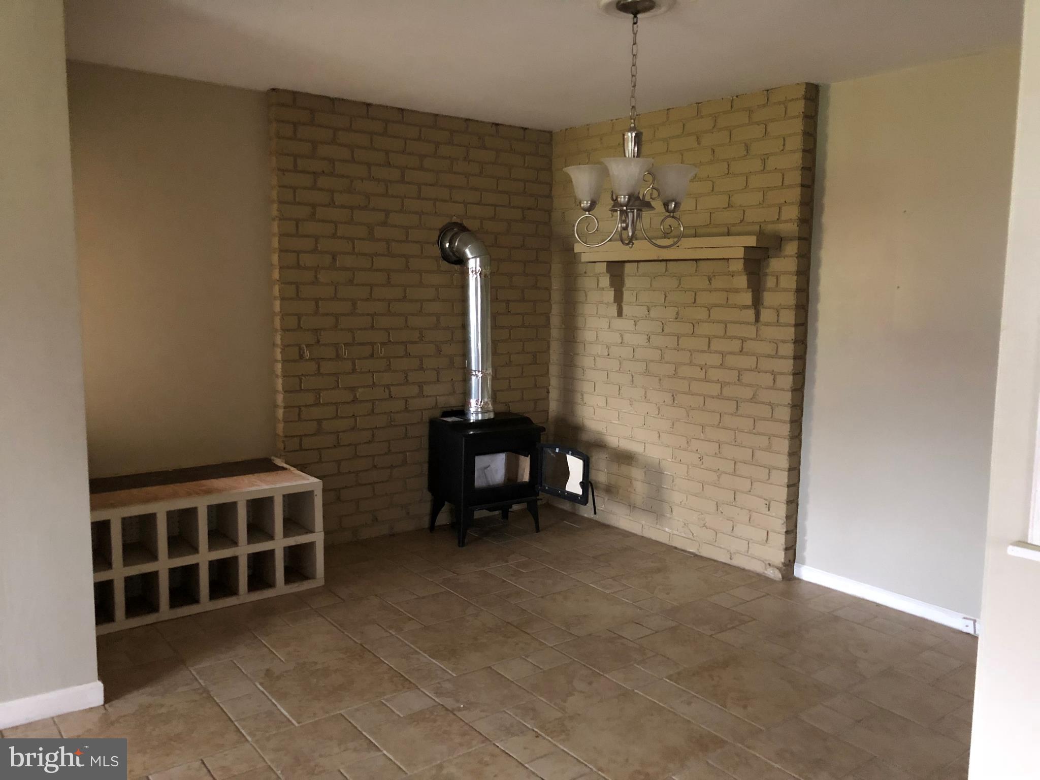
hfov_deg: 63.4
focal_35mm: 28
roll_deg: -0.2
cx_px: 520
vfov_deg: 49.7
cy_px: 390
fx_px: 841
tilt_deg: -6.3
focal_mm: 4
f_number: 1.8
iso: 125
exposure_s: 1/4
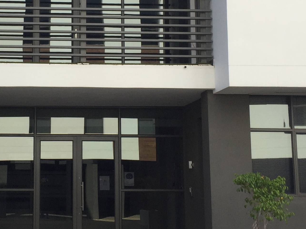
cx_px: 64
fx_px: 654
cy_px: 72
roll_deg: -0.5
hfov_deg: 25.9
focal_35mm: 74
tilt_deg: +9.7
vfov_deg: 19.8
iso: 32
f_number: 2.2
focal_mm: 4.15
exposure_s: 1/1099
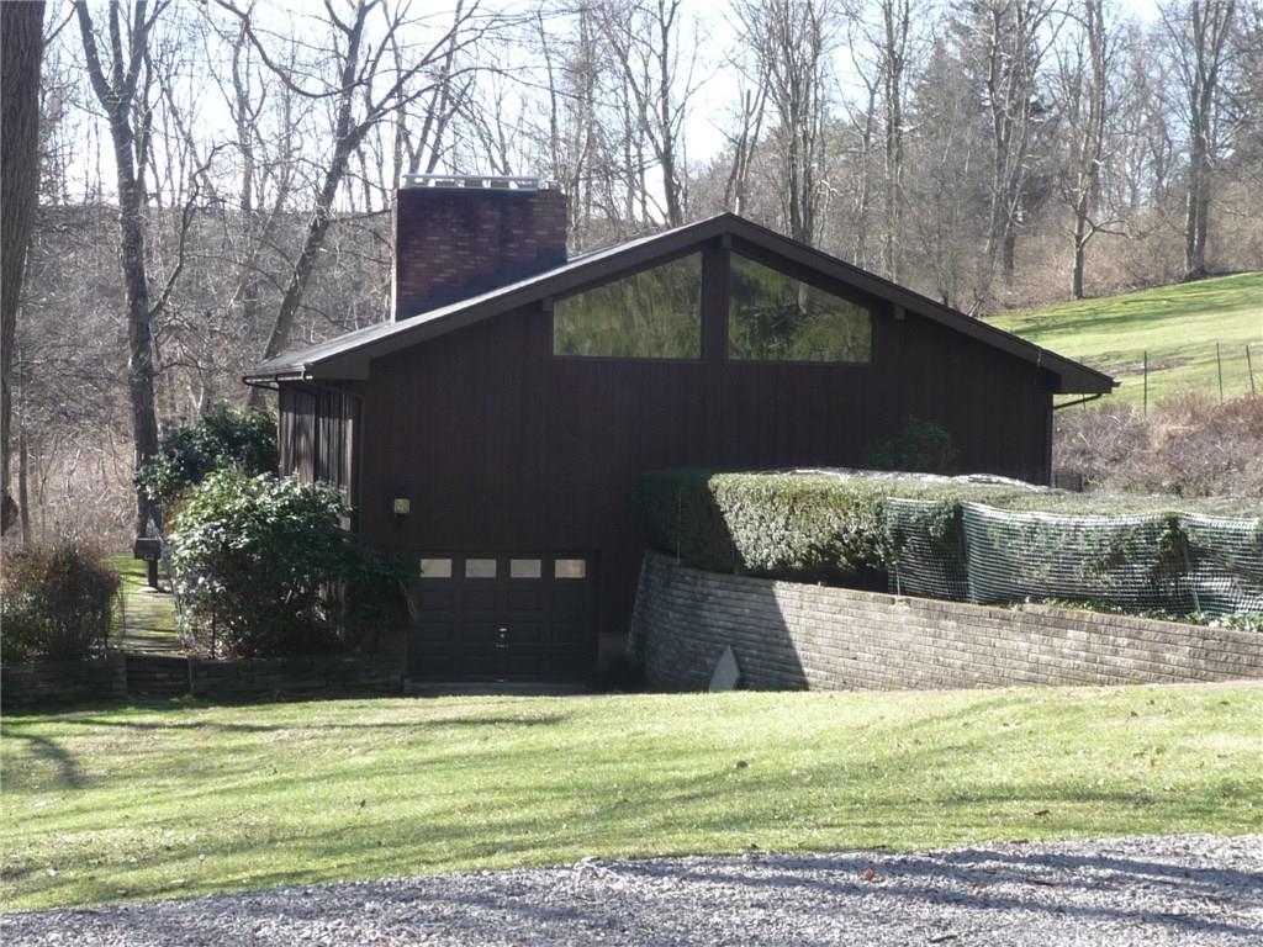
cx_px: 632
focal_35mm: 69
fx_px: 2518
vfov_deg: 21.3
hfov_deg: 28.2
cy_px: 474
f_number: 4
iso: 100
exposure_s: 1/125
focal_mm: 7.1
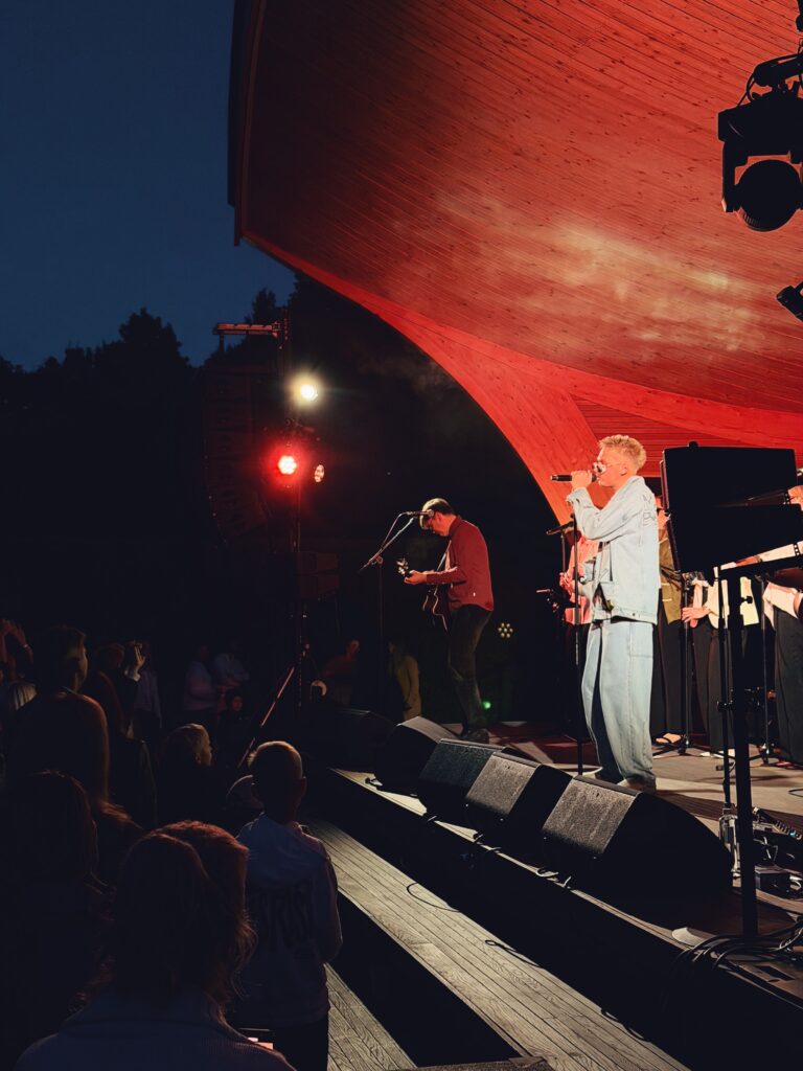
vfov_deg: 39.7
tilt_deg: +2.5
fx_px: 1485
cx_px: 402
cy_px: 536
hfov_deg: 30.3
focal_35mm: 48
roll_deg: -0.5
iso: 400
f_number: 1.78
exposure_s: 1/40
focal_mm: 6.76
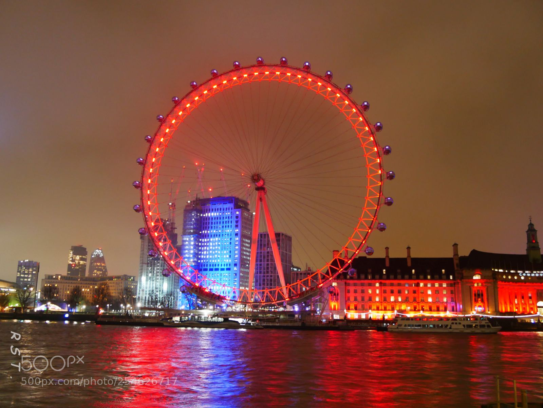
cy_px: 204
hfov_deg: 53.9
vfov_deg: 41.8
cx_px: 272
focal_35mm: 34
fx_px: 533
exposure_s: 1/1.6
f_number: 4.3
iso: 800
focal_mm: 17
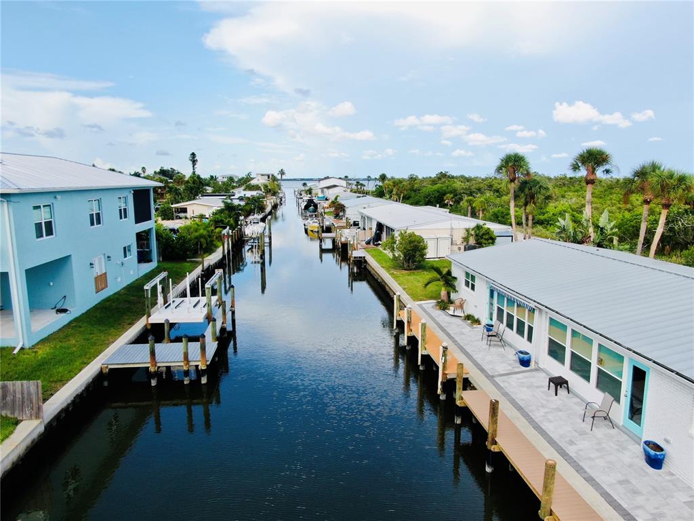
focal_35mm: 24
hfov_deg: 71.6
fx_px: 481
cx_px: 347
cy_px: 260
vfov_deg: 56.8
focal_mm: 4.39
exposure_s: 1/800
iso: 100
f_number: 2.8
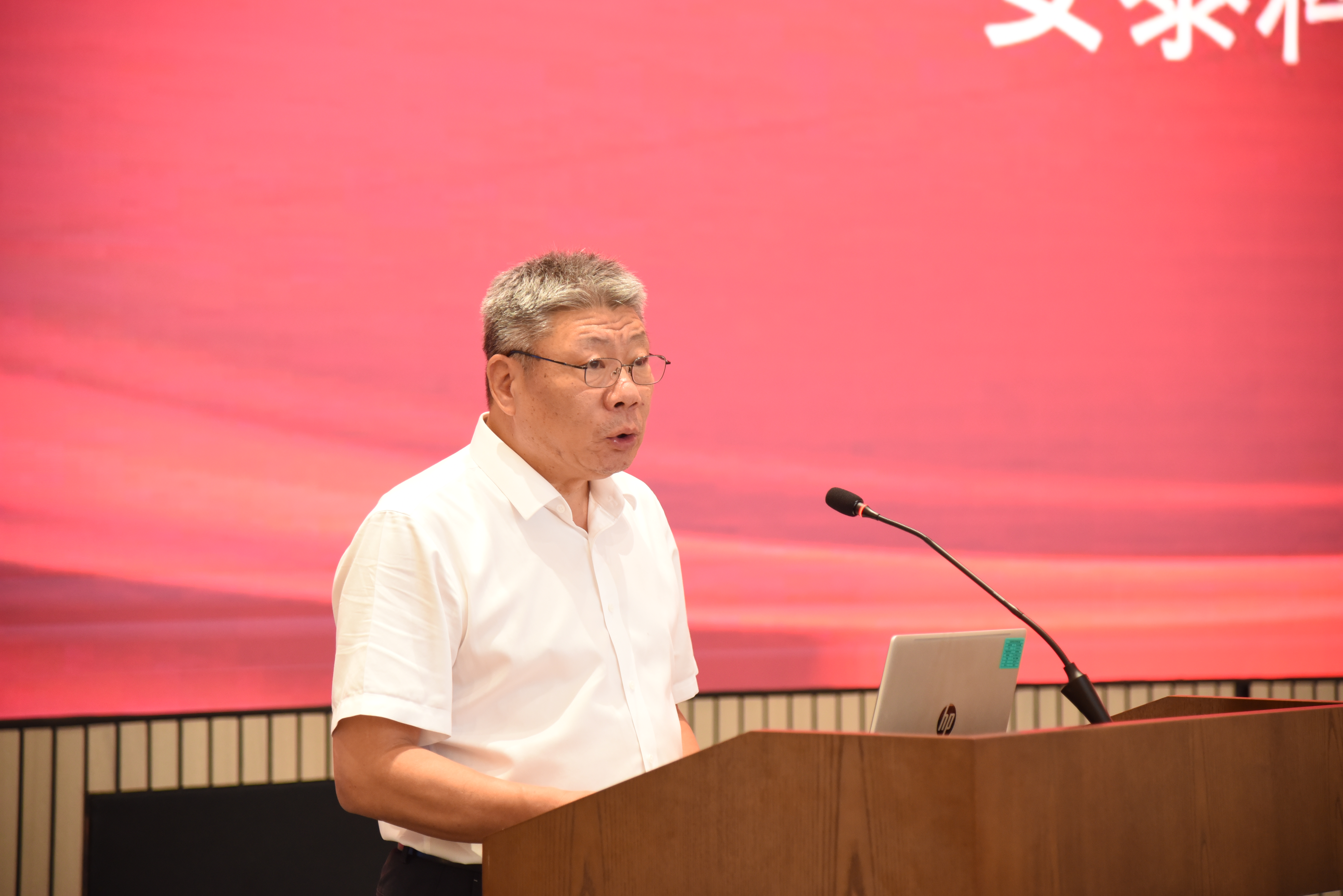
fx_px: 3918
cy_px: 448
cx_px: 672
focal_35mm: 105
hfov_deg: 19.4
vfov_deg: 13.1
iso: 2000
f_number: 4
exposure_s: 1/125
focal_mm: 105
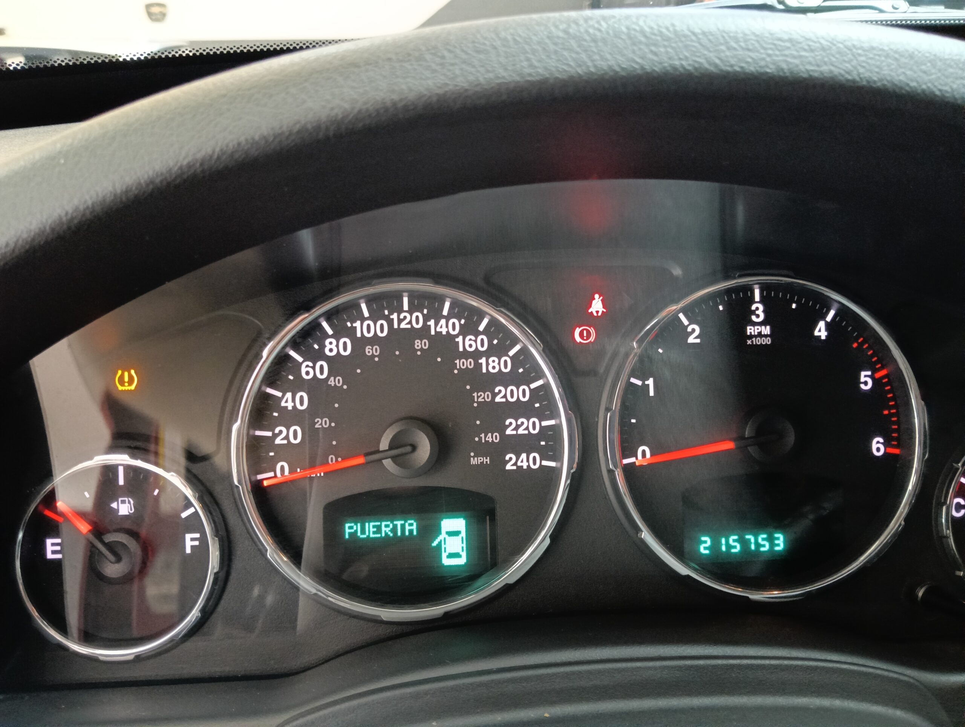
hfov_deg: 65.2
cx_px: 482
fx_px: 754
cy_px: 364
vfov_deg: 51.5
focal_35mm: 27
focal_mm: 3.98
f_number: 16
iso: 1000
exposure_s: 1/25
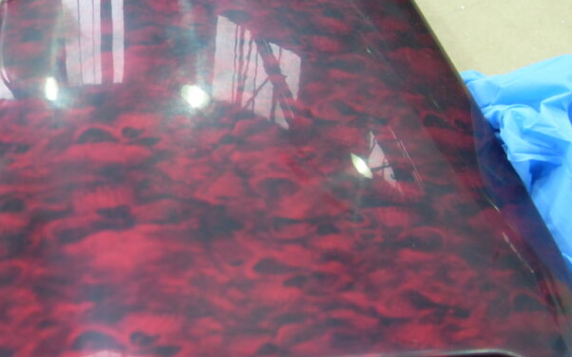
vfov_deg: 26.3
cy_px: 168
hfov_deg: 40.9
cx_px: 228
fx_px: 764
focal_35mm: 49
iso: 200
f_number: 2.8
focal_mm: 6.3
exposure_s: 1/15
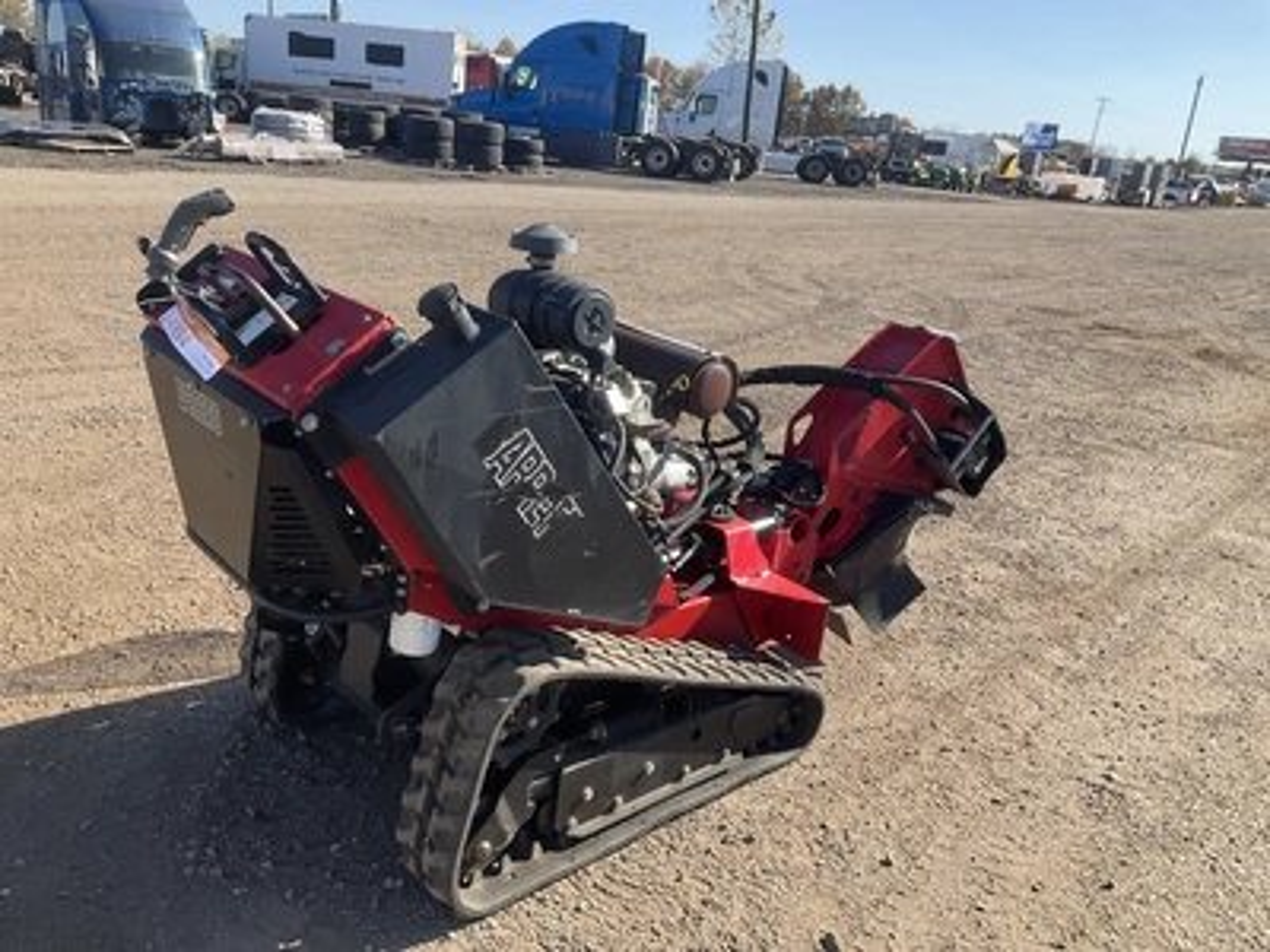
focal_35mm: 29
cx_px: 635
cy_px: 476
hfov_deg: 61.7
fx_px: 1064
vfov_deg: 48.2
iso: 25
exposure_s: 1/728
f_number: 1.8
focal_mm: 3
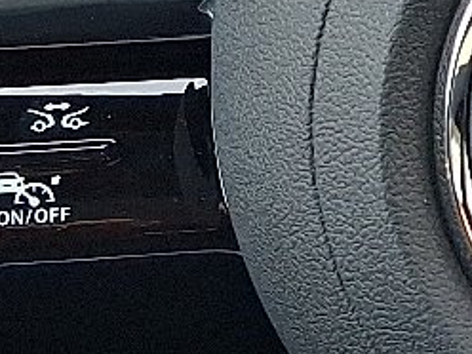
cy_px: -316
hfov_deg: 11.6
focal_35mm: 161
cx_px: 752
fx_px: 2195
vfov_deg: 8.8
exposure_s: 1/120
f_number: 1.8
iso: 32
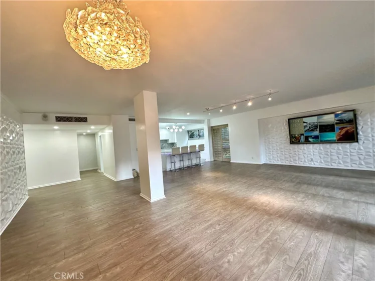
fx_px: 152
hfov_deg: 102.1
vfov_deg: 85.7
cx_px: 188
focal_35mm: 14
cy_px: 140
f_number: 2.2
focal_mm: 2.22
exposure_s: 1/120
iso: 200
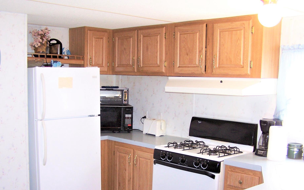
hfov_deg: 44.3
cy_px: 122
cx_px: 140
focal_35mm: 45
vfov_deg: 28.4
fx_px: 373
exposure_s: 1/60
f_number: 2.8
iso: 140
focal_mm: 6.3
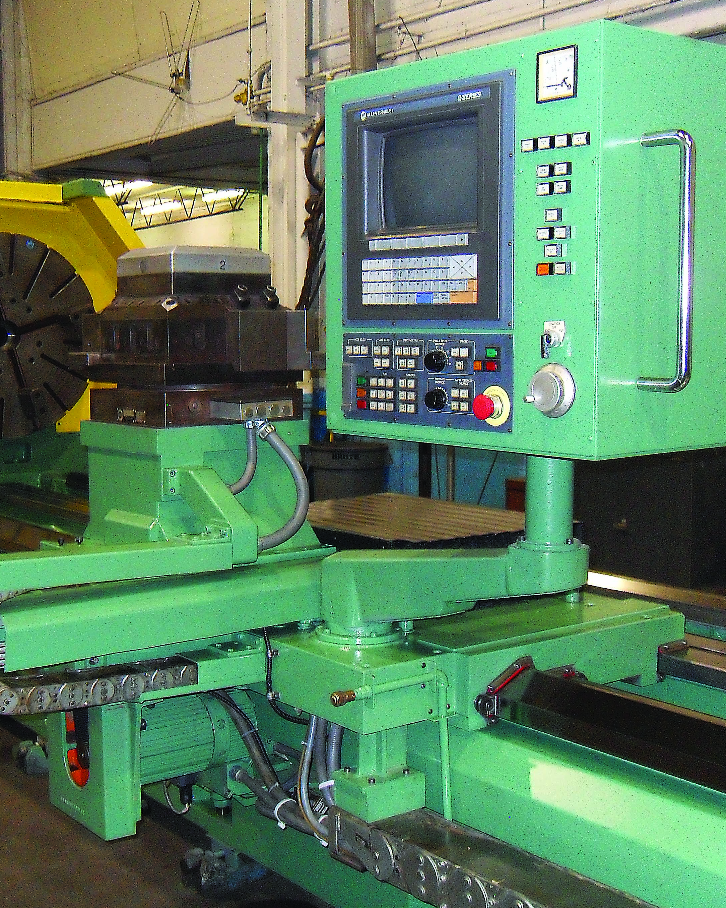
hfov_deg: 32.7
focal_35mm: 46
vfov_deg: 40.3
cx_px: 326
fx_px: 1236
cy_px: 450
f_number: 3.5
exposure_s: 1/45
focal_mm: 6.3
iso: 400
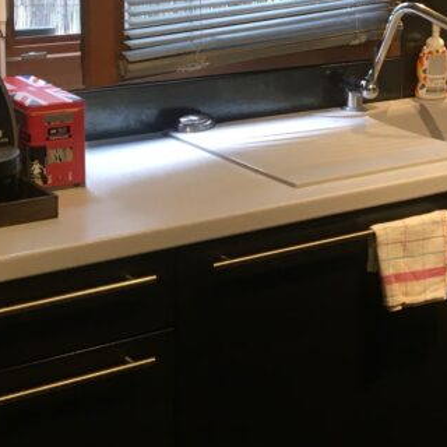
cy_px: 46
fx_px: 935
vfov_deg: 26.0
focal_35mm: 64
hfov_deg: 24.9
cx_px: 499
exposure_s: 1/33
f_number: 2.2
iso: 80
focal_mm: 4.15
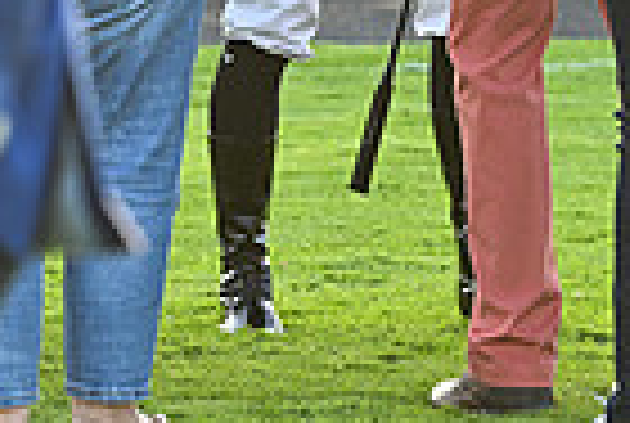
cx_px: 369
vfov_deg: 1.7
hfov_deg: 2.5
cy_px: -371
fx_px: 14486
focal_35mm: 826
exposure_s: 1/500
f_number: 5.6
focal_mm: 200
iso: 1000
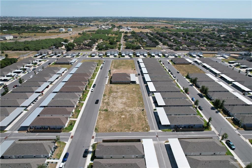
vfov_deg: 57.2
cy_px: 84
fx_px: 154
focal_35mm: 22
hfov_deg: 78.6
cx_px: 126
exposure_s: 1/3000
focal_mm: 8.38
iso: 150
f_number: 2.8
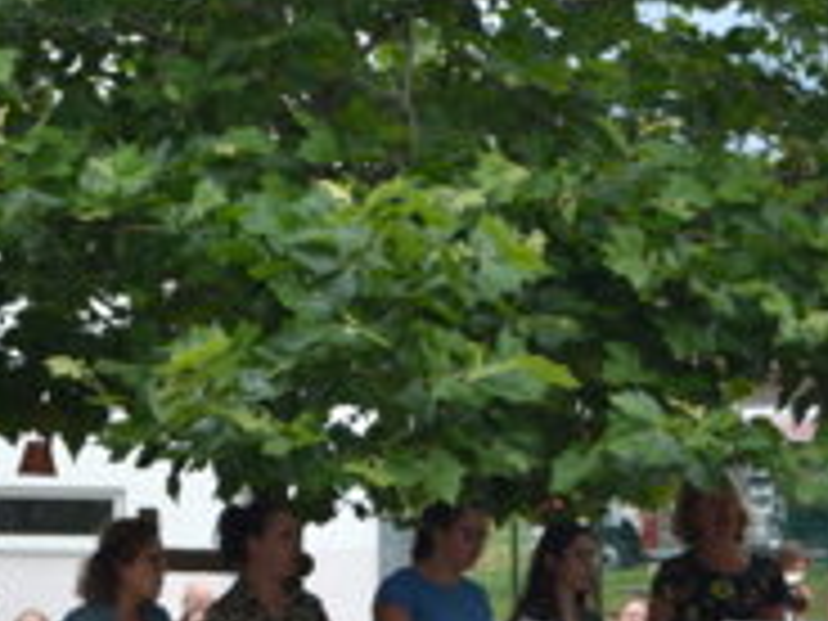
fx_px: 3755
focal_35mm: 157
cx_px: 27
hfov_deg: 12.5
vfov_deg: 9.4
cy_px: 475
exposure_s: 1/125
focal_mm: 50
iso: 125
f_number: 5.6
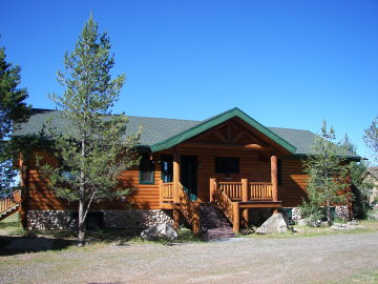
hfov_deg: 51.4
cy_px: 142
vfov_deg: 39.7
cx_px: 189
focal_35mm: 36
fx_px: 393
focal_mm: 6
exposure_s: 1/500
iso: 50
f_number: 2.8
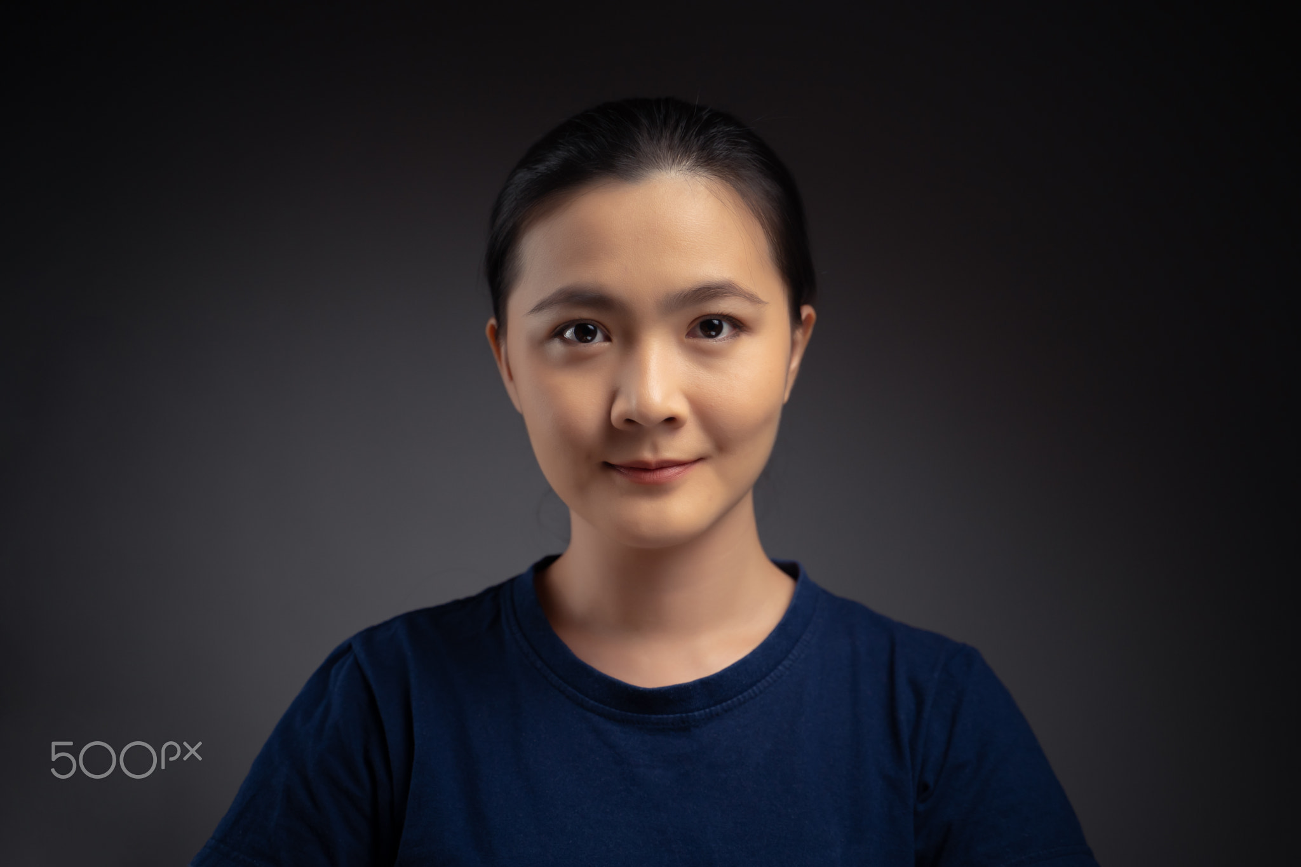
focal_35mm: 75
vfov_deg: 18.2
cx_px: 650
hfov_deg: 27.0
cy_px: 434
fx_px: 2710
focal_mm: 75
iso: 400
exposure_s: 1/100
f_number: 2.8
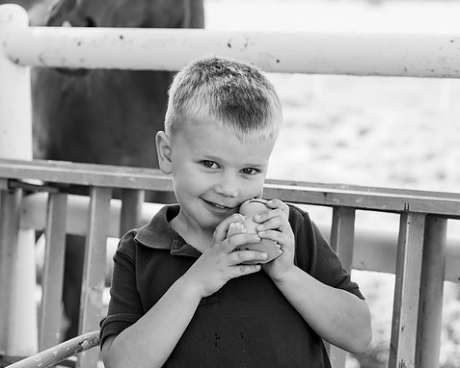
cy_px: 184
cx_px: 216
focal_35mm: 97
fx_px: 1321
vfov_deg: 15.9
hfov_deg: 19.7
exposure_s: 1/500
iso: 800
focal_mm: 85
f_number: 5.6
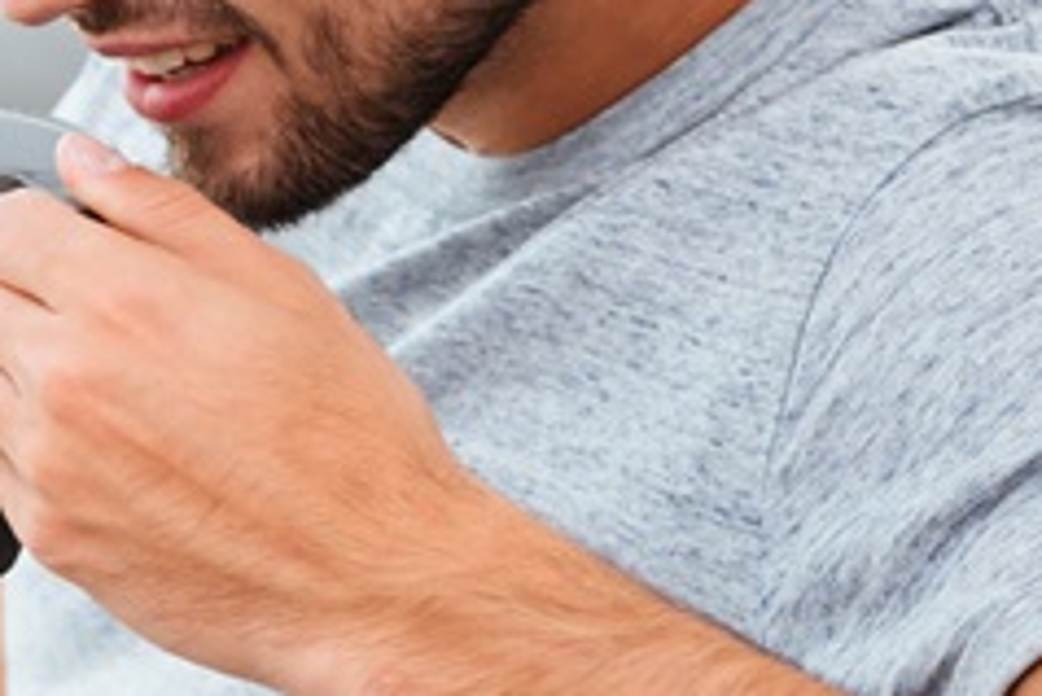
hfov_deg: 8.6
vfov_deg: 5.9
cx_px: -363
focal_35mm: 235
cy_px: 503
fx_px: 6806
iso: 320
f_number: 3.2
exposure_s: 1/125
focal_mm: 70
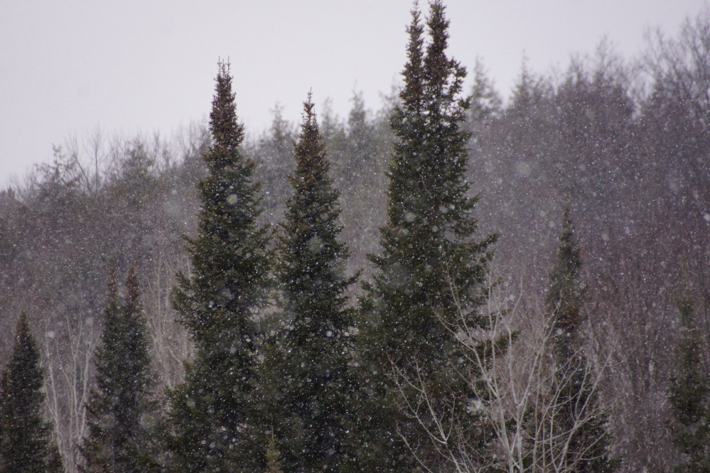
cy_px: 236
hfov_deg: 5.5
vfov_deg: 3.7
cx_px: 355
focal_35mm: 375
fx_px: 7395
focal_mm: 250
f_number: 6.3
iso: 1000
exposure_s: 1/400
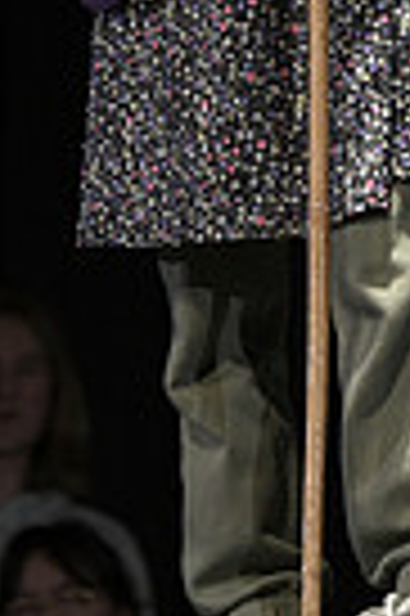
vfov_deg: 3.7
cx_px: 318
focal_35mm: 550
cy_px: -436
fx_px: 9419
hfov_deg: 2.5
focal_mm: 130
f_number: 4
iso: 2500
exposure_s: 1/200
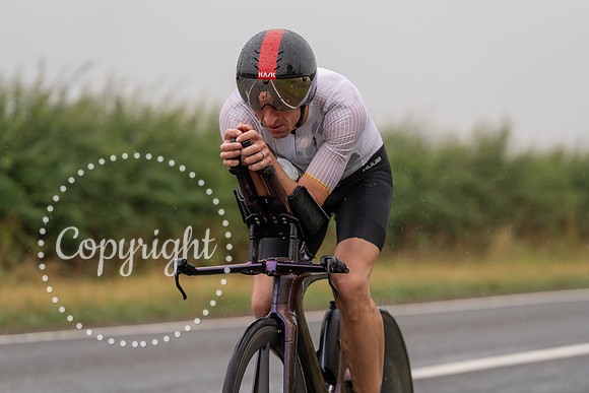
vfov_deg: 8.1
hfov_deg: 12.1
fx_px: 2782
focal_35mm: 170
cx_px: 294
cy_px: 196
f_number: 4
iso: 160
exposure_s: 1/1000
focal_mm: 170
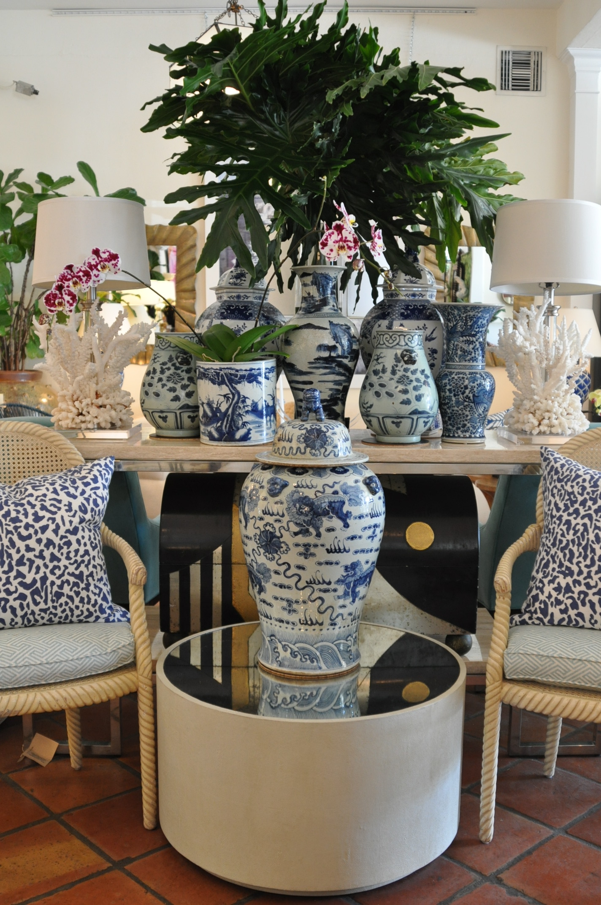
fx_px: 904
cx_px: 300
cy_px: 452
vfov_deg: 53.2
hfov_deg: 36.8
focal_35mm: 36
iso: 800
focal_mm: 24
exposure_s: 1/50
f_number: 3.5
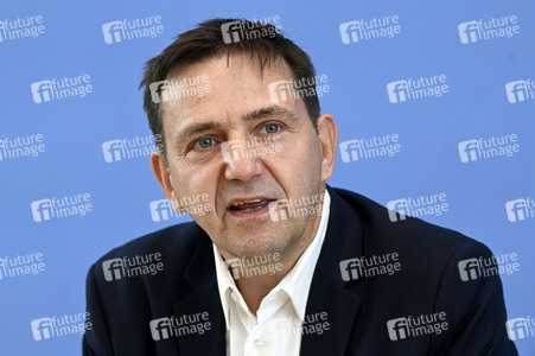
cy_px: 178
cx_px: 268
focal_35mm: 190
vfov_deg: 7.2
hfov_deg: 10.8
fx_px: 2821
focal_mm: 190
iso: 2000
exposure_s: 1/640
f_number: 5.6
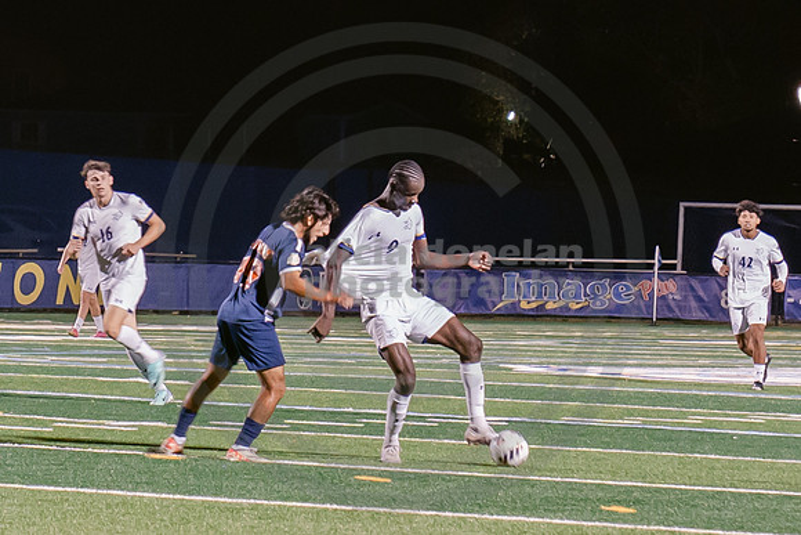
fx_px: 6675
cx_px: -2
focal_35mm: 300
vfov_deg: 4.6
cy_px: 230
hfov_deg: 6.8
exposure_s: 1/125
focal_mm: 70
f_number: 3.5
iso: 2500
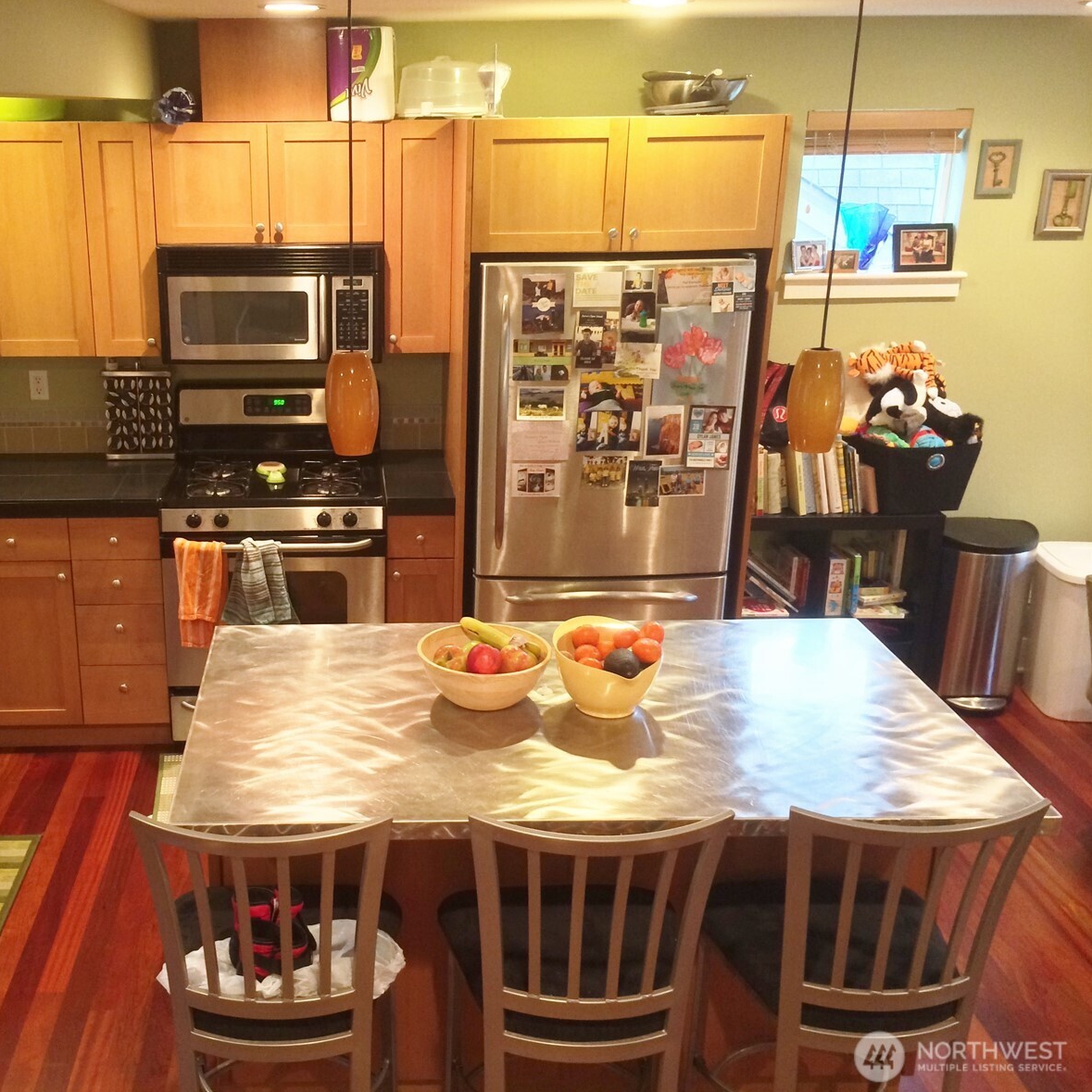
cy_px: 538
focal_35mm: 36
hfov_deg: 45.3
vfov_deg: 46.0
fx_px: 1285
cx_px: 354
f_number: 2.2
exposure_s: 1/30
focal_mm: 4.12
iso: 320
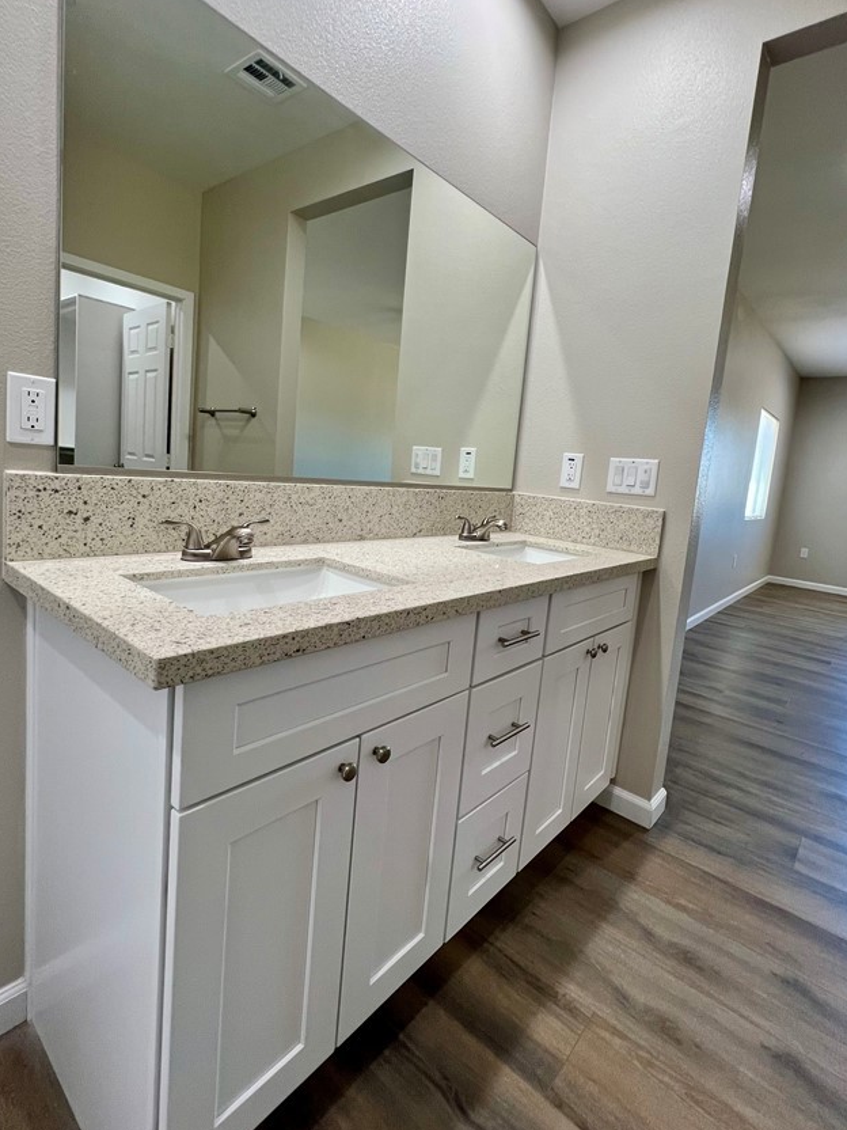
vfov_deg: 94.4
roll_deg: -5.6
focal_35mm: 16
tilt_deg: -5.0
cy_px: 530
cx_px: 426
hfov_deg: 78.1
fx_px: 522
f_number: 1.8
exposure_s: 1/120
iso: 125
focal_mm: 1.57
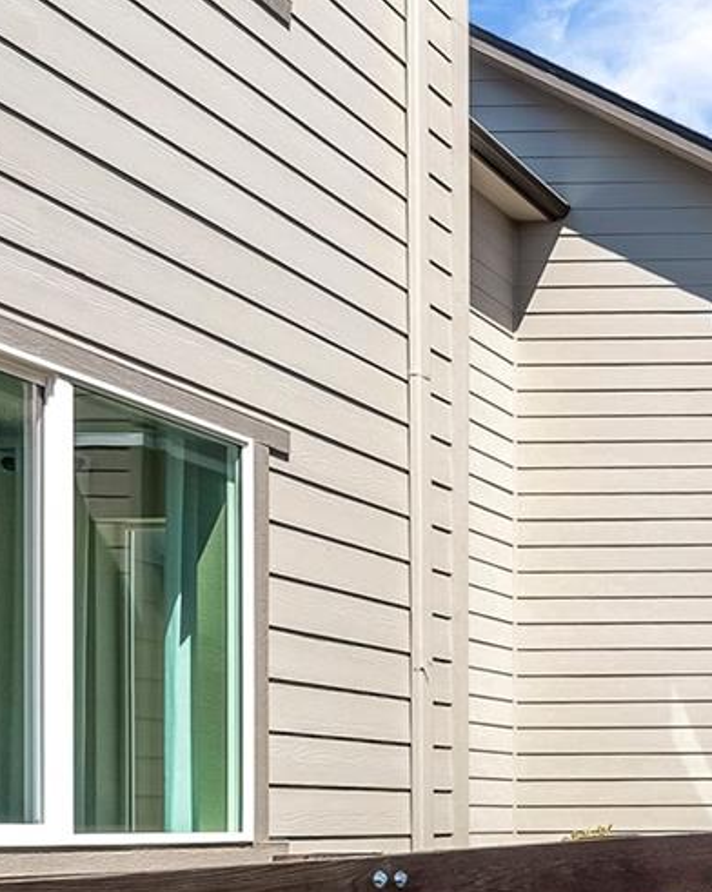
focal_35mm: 49
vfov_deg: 35.7
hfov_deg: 21.2
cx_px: 1268
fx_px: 1292
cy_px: 807
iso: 200
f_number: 8
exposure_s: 1/125
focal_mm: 16
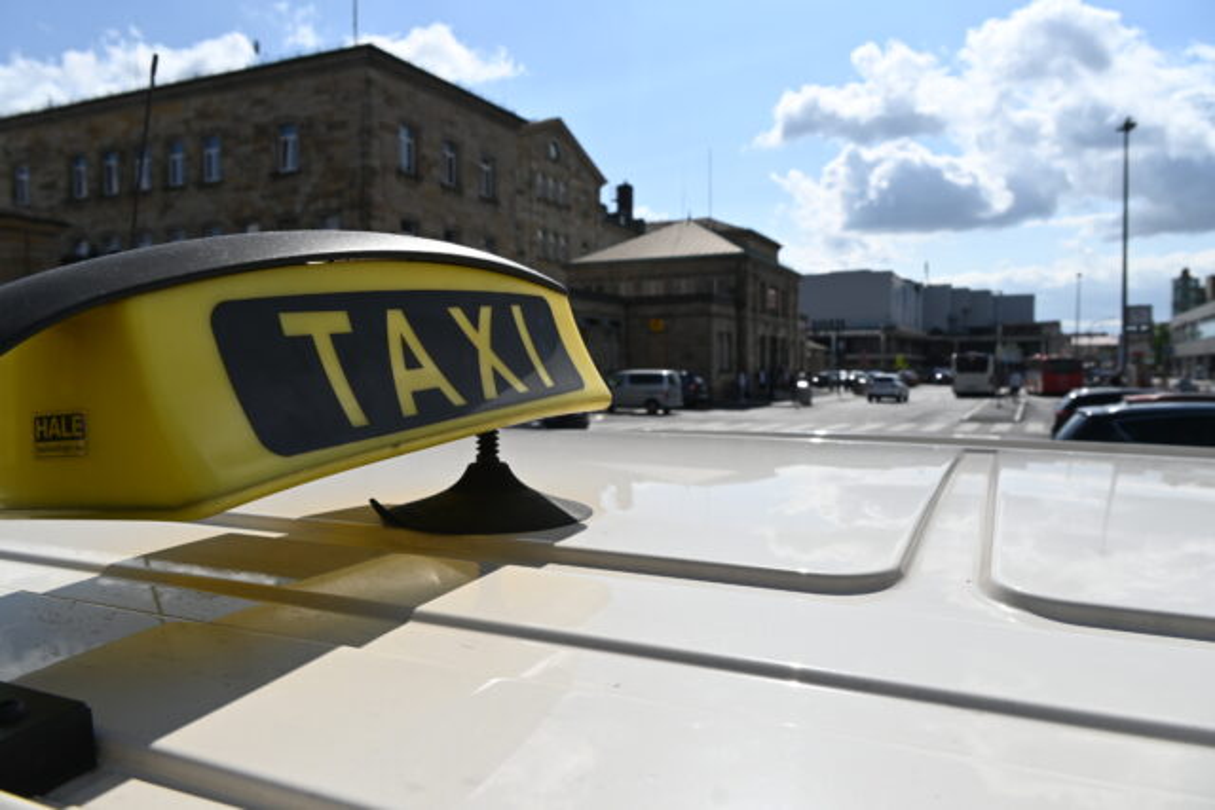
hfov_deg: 67.4
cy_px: 405
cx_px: 608
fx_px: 911
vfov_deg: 48.0
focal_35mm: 27
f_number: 8
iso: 100
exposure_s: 1/500
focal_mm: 18
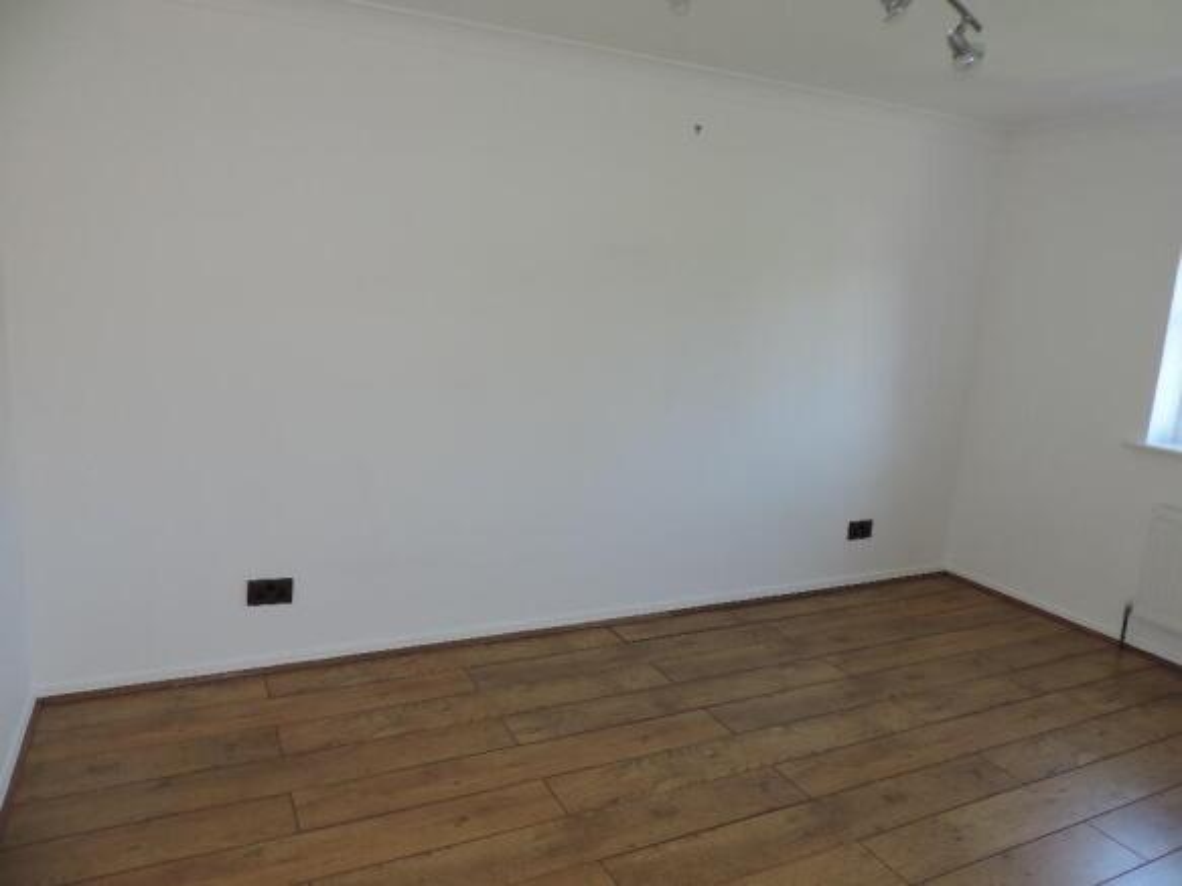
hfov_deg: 71.6
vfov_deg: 56.8
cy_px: 443
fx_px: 819
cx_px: 591
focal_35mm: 24
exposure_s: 1/30
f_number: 3
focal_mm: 4.3
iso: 80
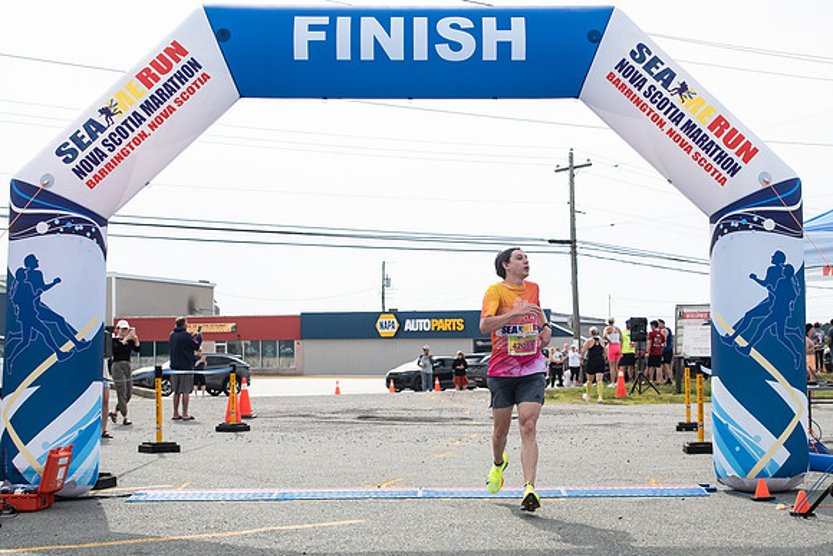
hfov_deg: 33.6
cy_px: 316
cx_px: 497
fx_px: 1374
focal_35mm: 59
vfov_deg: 22.9
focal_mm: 35
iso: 800
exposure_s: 1/3200
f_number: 4
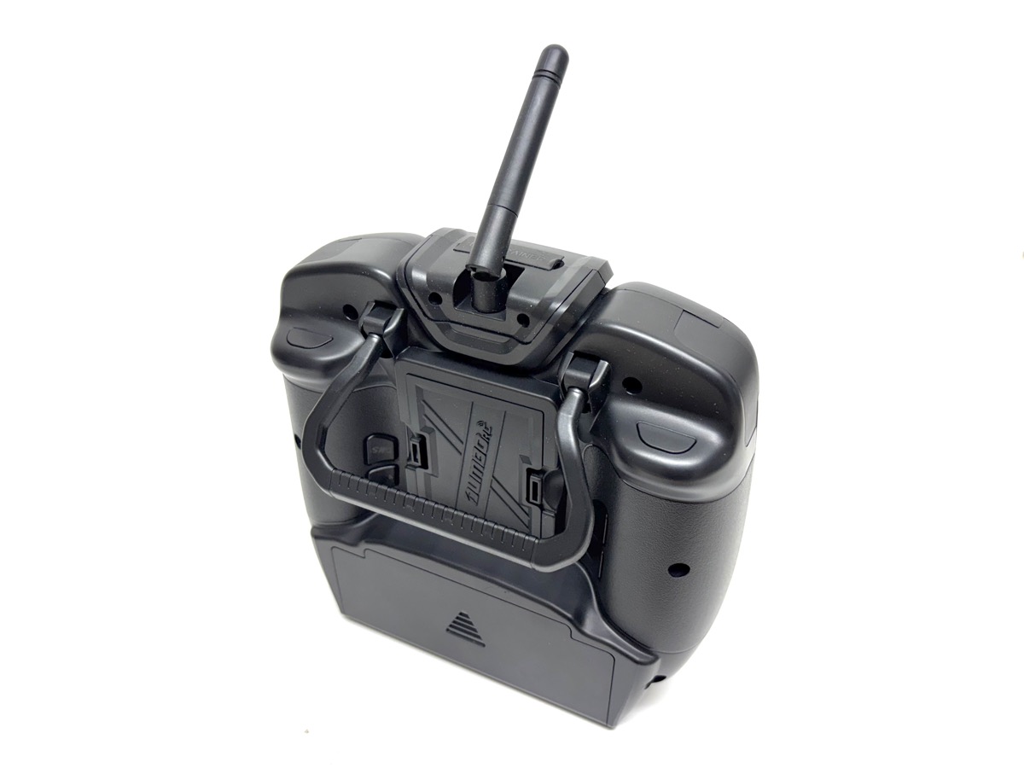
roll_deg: -1.1
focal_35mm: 26
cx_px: 512
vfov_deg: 53.1
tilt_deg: -35.2
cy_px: 384
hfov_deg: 67.3
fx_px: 769
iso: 50
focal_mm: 5.96
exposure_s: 1/100
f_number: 1.6
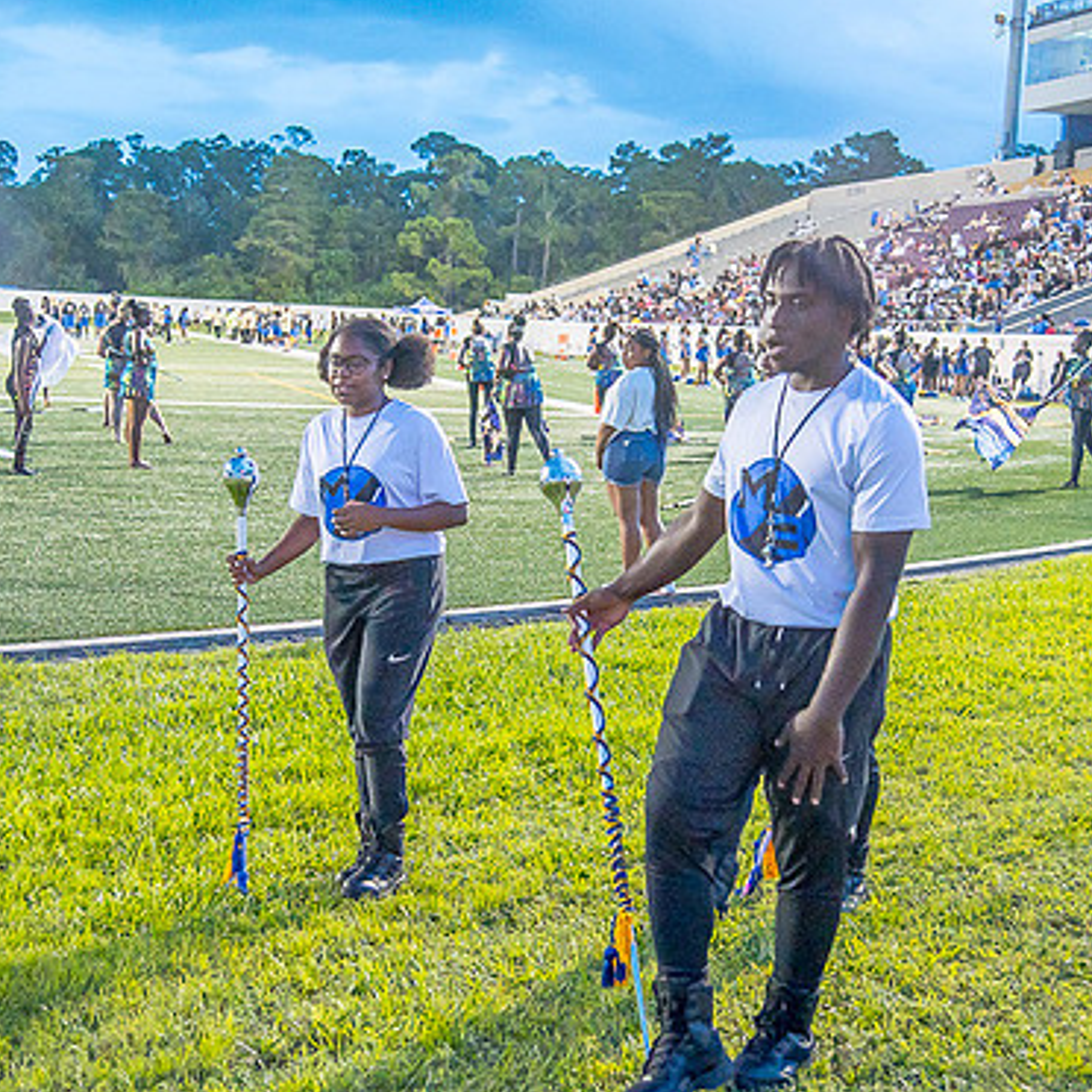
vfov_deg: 32.2
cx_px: 546
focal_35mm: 53
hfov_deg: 32.2
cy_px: 543
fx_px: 1892
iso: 2000
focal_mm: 40
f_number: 4
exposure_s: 1/200
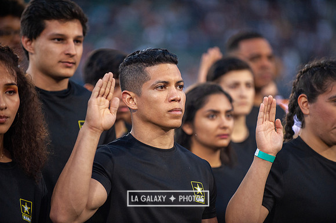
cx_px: 168
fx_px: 1866
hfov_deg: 10.3
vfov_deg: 6.9
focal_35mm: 200
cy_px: 112
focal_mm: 200
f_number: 2.8
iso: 1600
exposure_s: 1/1000
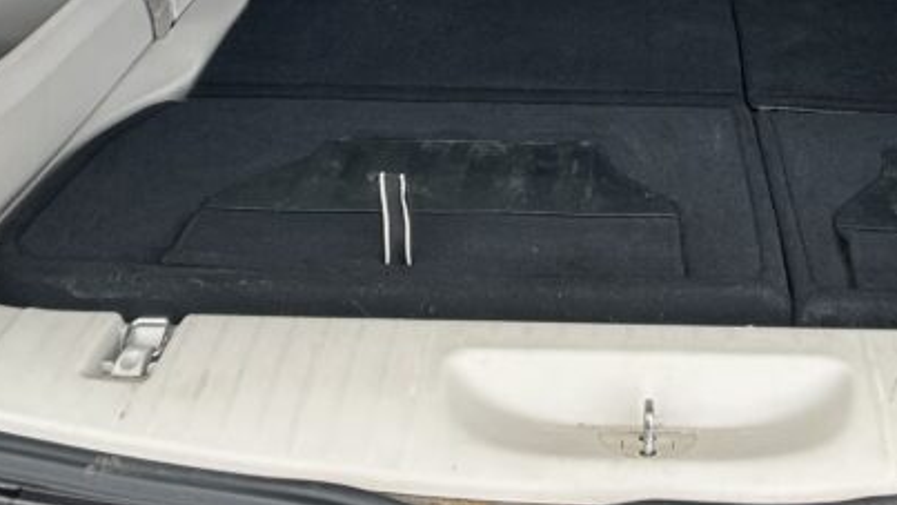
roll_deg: -1.9
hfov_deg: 29.1
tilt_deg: -15.4
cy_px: -218
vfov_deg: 15.6
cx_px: 628
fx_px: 1713
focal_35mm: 72
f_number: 1.5
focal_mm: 5.7
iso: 40
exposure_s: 1/121
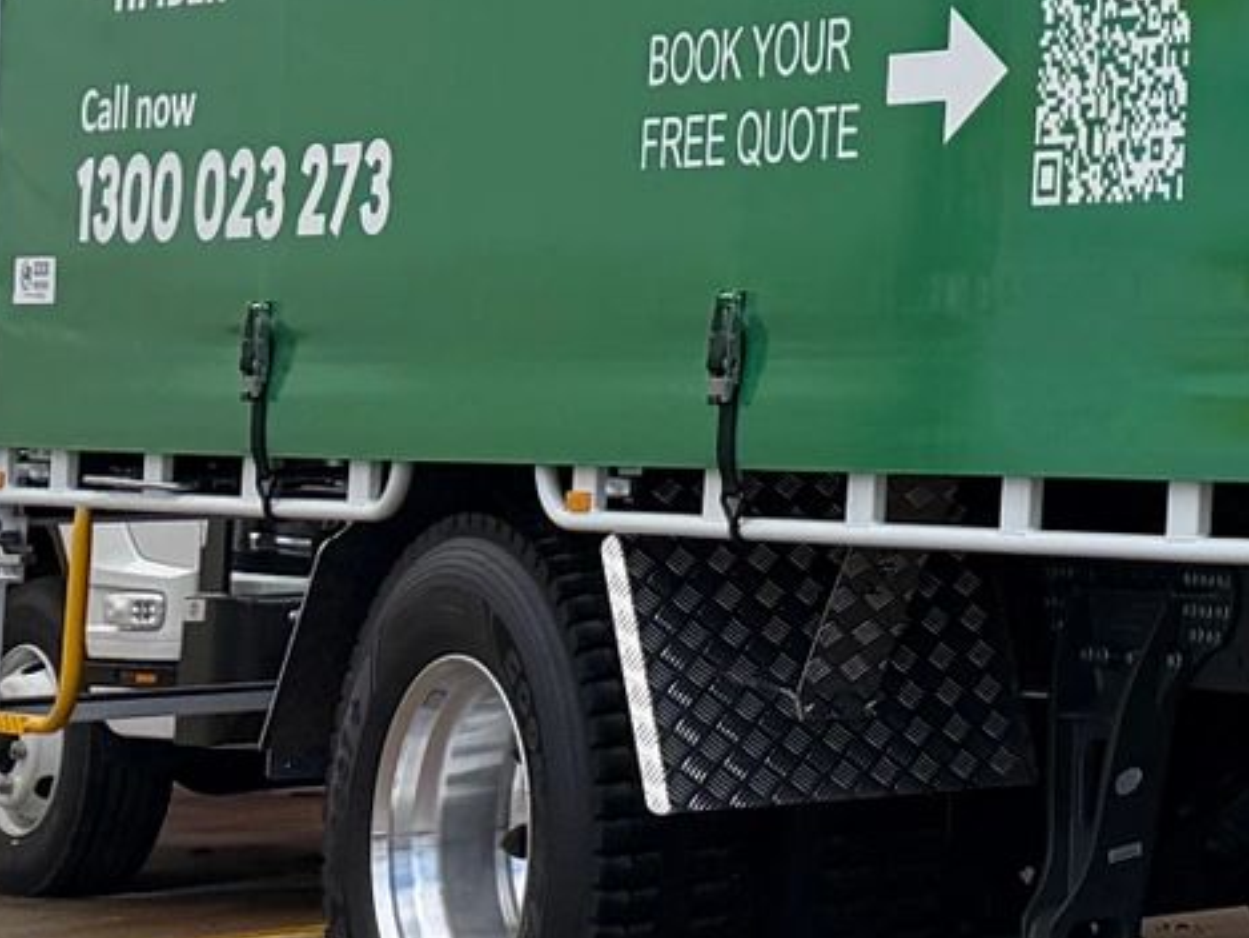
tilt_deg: +4.5
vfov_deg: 11.0
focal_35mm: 131
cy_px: -320
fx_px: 4728
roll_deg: +2.1
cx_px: 3092
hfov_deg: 11.9
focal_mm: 6.76
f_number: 1.78
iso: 100
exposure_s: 1/3425
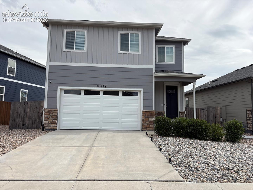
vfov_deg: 53.1
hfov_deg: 67.3
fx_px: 190
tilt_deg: +6.3
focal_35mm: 26
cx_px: 126
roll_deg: -0.4
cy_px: 95
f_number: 1.6
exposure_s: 1/3623
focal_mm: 5.96
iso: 50
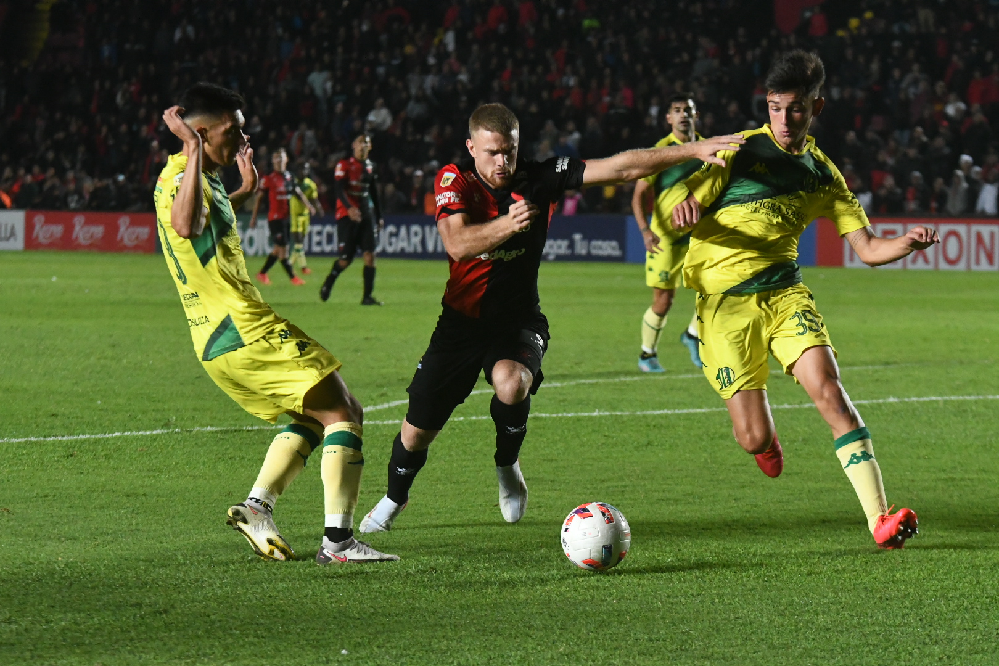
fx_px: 5078
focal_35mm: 183
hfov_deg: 11.2
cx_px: 500
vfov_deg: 7.5
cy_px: 333
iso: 6400
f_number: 4.5
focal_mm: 122
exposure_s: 1/1250
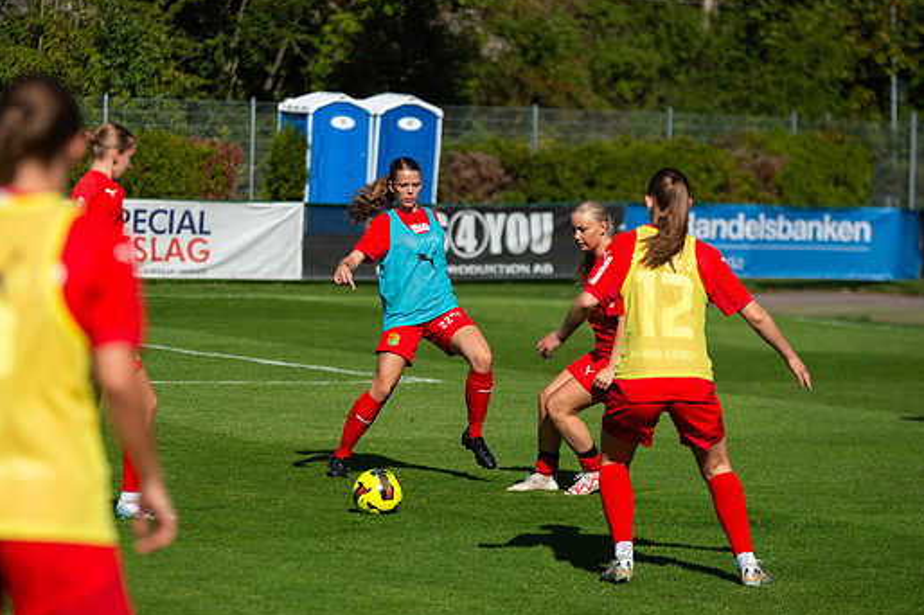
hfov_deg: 13.0
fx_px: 4053
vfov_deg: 8.7
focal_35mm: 158
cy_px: 281
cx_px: 404
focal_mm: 140
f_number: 3.2
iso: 100
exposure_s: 1/3200
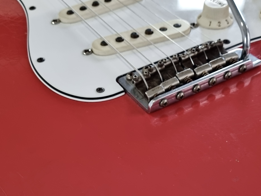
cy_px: 190
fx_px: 430
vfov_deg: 24.6
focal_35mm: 57
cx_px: 143
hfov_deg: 33.8
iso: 200
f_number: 1.8
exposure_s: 1/100
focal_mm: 5.4
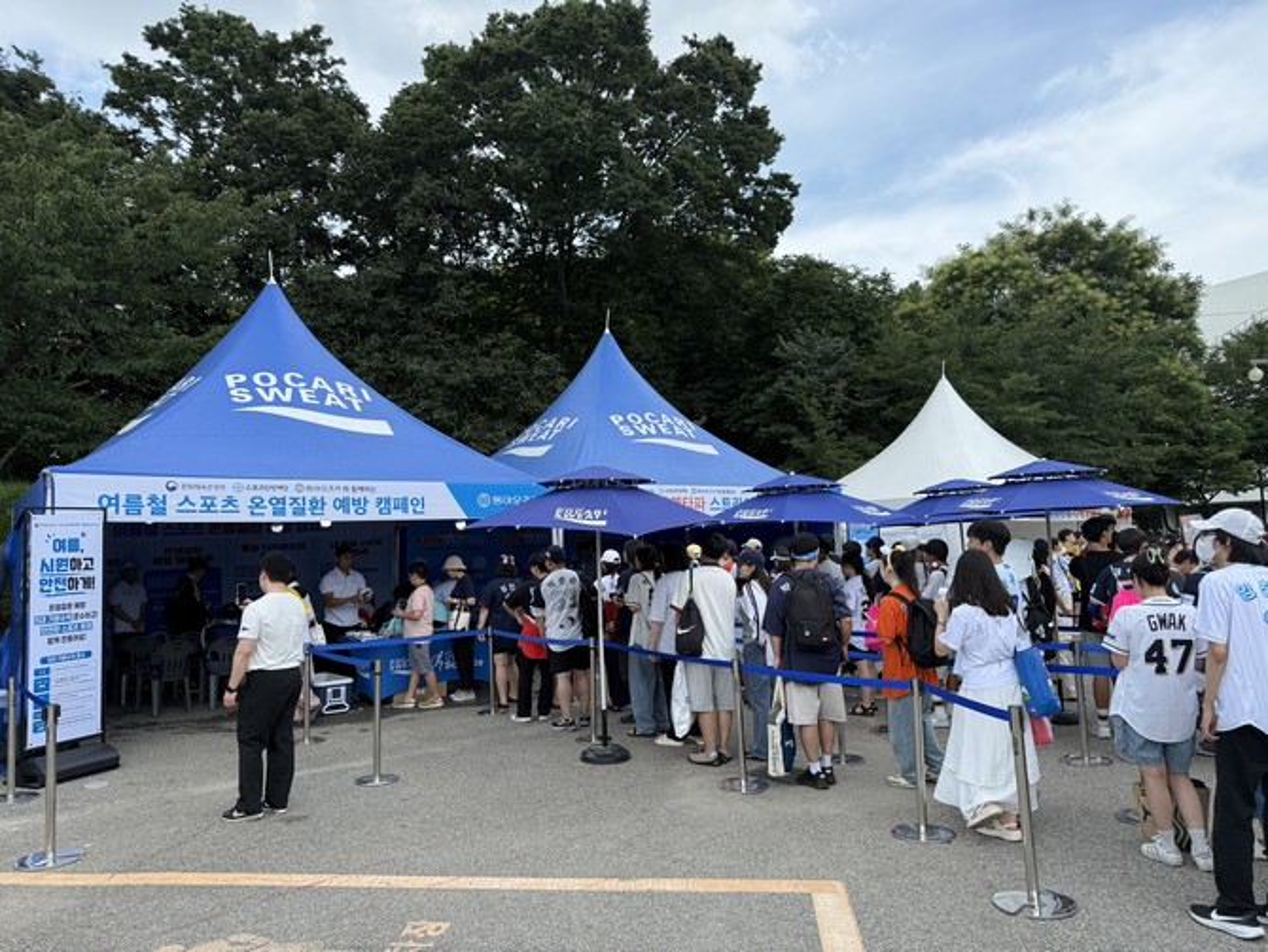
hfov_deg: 71.6
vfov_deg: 56.8
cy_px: 476
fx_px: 879
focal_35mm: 24
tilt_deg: +5.4
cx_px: 634
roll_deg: +2.2
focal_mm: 6.76
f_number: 1.78
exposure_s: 1/2525
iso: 100
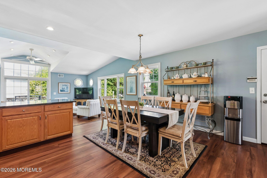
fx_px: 111
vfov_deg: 77.3
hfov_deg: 100.4
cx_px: 134
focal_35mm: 15
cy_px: 89
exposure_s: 1/30
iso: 1000
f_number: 7.1
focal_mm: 15
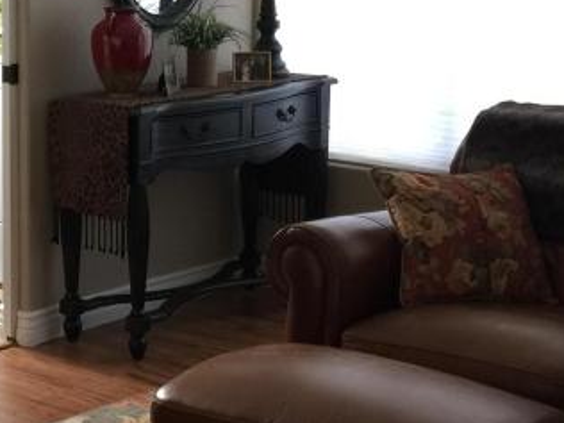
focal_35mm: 94
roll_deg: +0.6
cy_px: 145
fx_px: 1532
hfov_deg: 19.9
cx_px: -70
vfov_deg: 15.7
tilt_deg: -9.3
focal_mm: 4.15
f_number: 2.2
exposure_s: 1/15
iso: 40
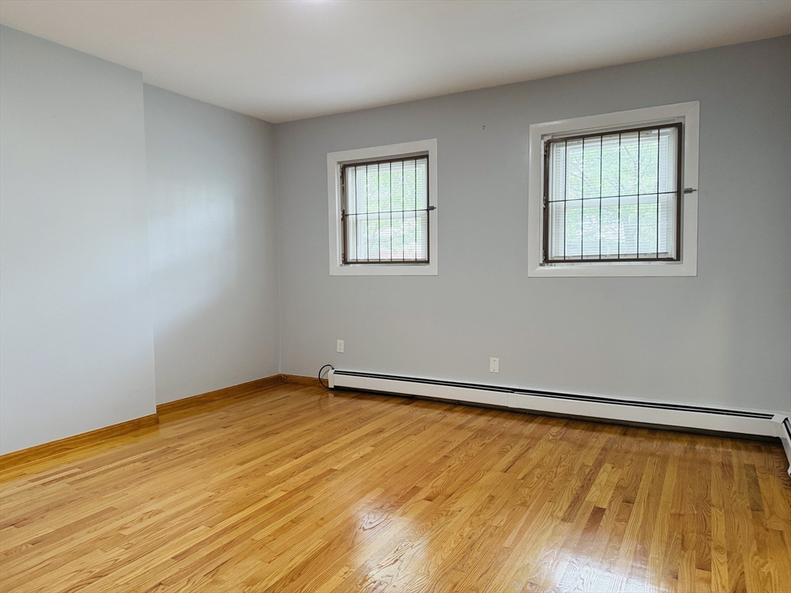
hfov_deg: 71.6
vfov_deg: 56.8
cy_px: 296
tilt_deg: -2.5
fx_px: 548
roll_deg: +0.6
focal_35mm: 24
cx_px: 396
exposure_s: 1/120
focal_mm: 6.76
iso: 320
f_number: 1.78
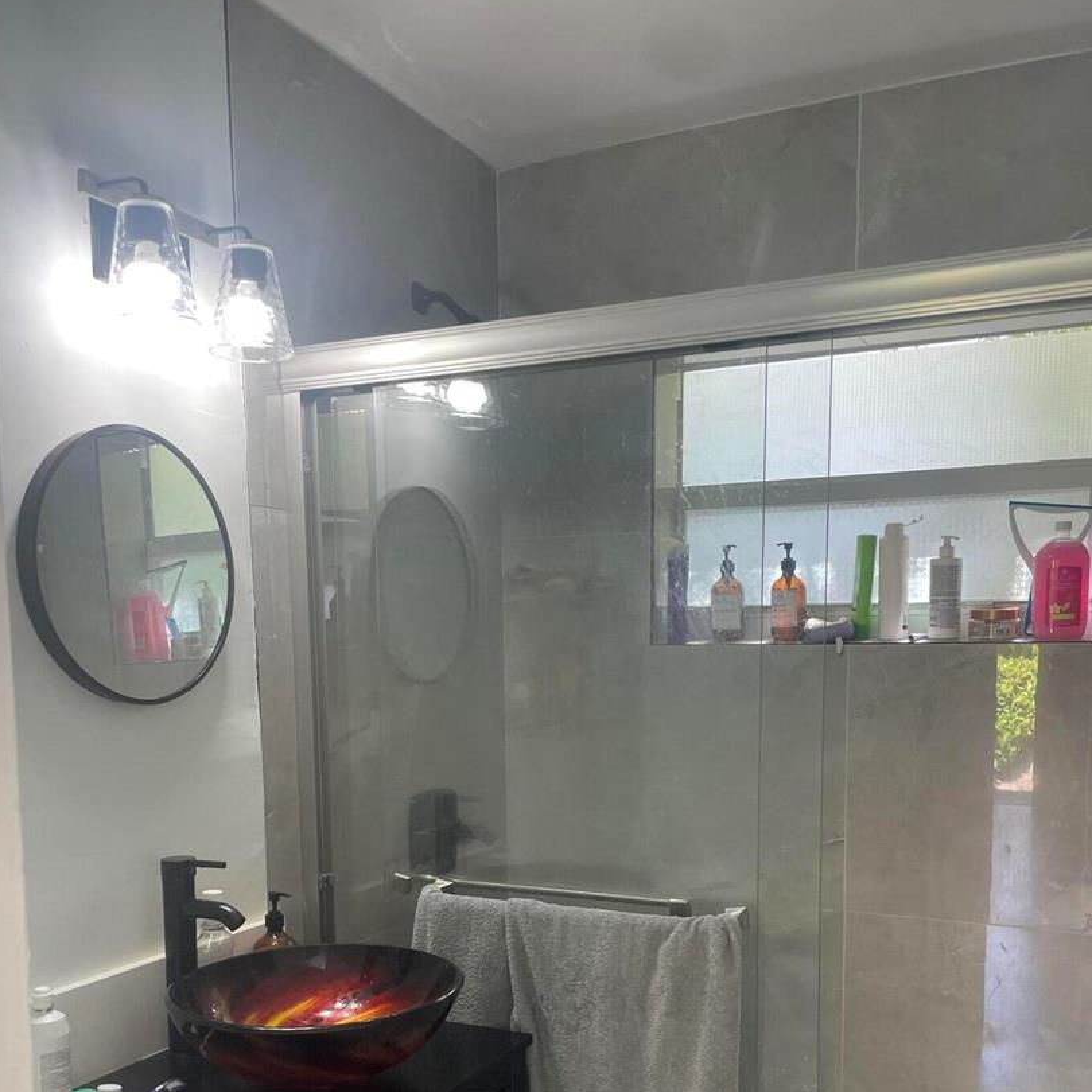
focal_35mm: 34
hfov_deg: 48.4
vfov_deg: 47.0
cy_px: 794
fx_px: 1213
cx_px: 513
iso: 125
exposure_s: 1/120
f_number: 1.6
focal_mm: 4.2
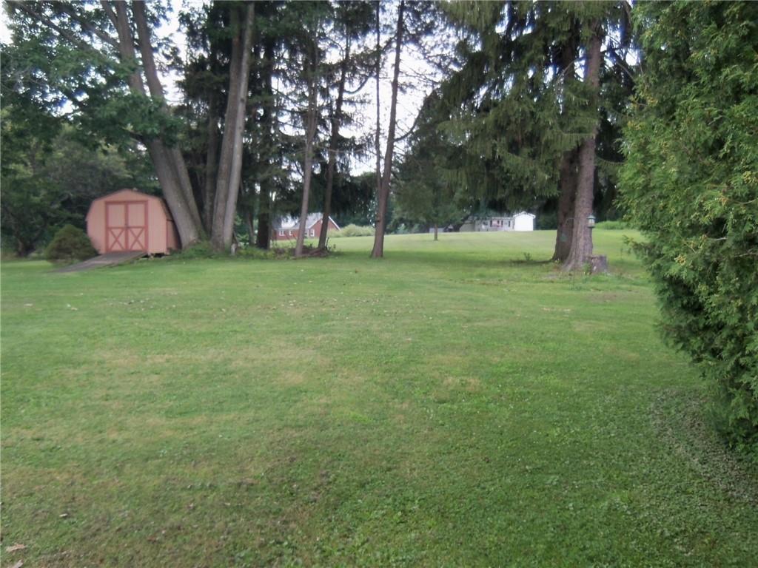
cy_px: 284
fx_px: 613
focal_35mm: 28
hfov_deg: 63.4
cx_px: 379
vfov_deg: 49.7
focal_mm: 5.1
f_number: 3.9
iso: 64
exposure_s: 1/60
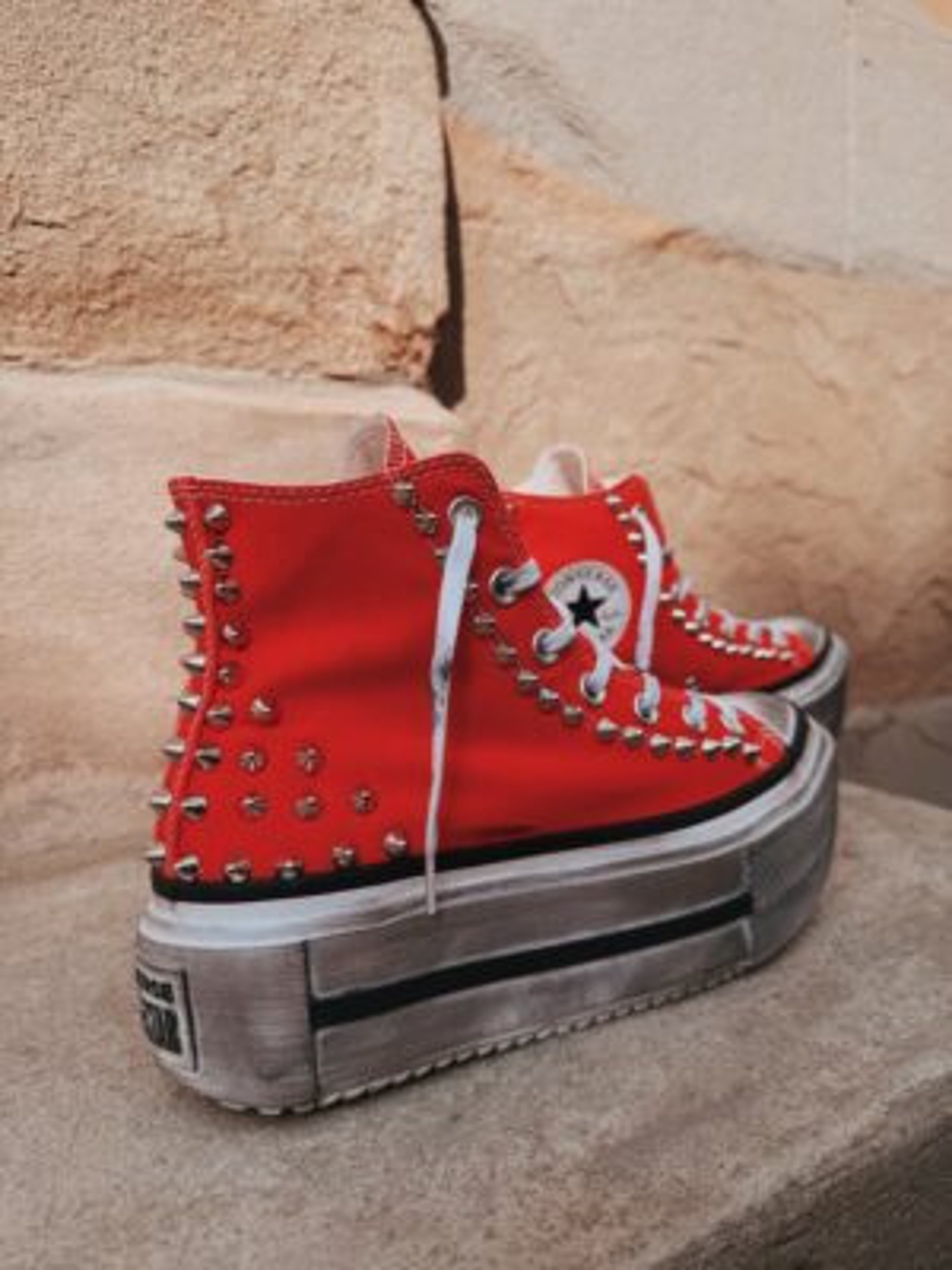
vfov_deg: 71.6
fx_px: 880
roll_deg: +1.2
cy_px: 635
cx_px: 476
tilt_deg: -5.9
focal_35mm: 24
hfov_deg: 56.8
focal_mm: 6.76
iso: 80
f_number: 1.78
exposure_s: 1/2053
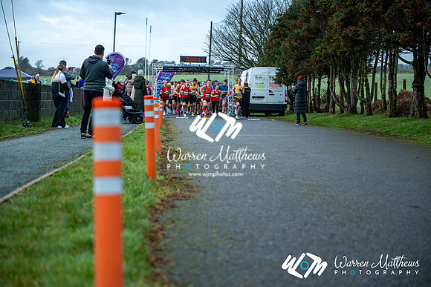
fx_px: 838
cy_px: 144
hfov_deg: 28.8
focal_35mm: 70
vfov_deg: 19.5
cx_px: 216
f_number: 2.8
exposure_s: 1/1250
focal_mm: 70
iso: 320
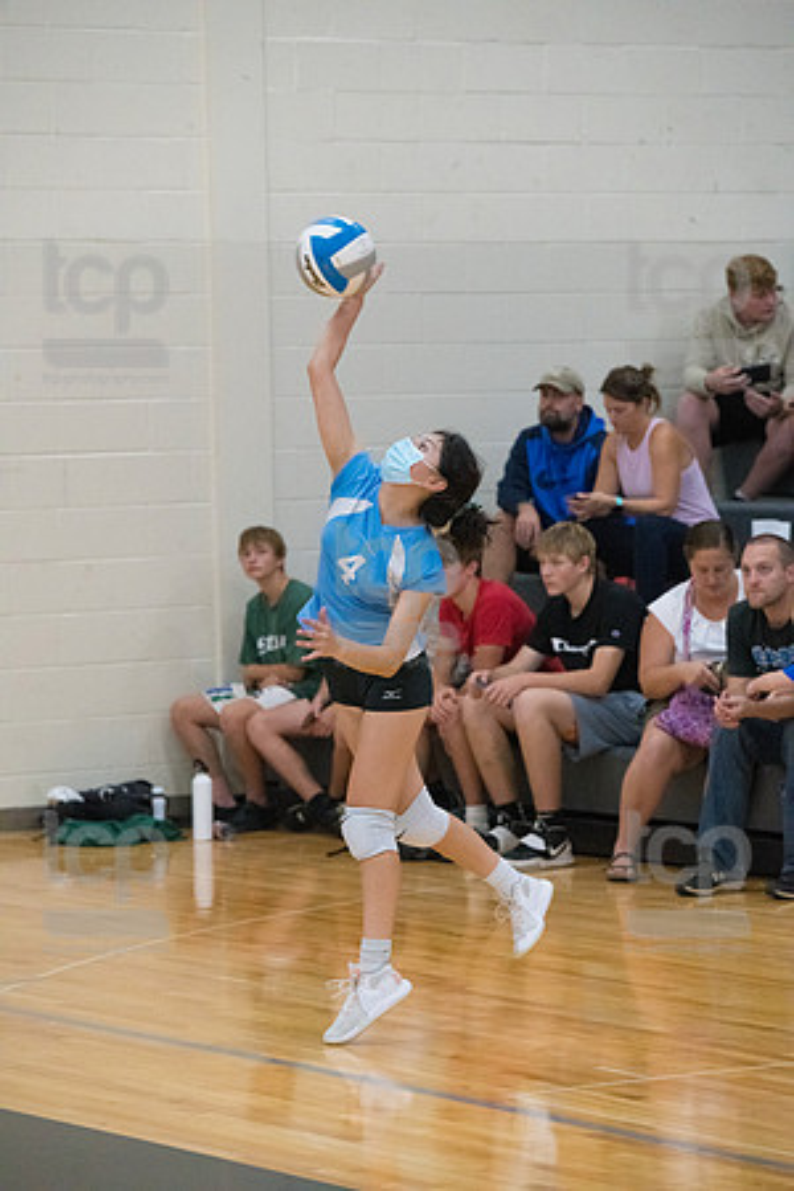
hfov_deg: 9.1
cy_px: 596
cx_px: 397
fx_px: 4962
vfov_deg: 13.7
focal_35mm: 150
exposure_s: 1/1000
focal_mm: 150
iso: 6400
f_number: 4.5
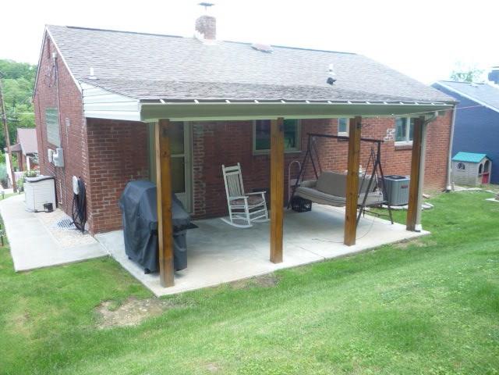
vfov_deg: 46.8
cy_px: 188
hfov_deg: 60.0
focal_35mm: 30
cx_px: 250
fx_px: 432
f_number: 3.3
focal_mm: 5.2
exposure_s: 1/80
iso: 100
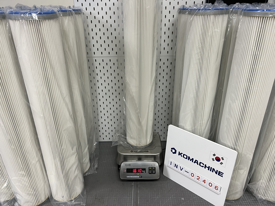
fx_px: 207
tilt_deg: -25.2
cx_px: 138
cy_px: 103
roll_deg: +0.8
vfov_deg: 53.1
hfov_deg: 67.3
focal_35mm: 26
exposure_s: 1/60
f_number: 1.5
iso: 80
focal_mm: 5.7
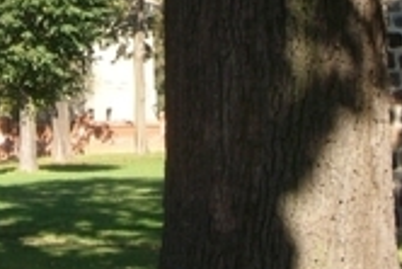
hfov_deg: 16.7
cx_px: 104
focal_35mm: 122
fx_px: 1363
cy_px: -189
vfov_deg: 10.7
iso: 64
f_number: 5.7
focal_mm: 6.4
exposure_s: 1/119
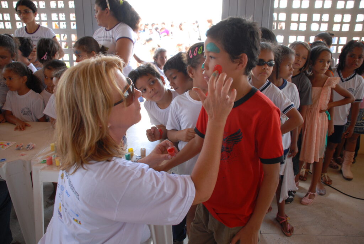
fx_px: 304
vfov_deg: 43.7
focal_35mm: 30
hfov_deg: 61.9
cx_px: 182
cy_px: 122
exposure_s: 1/80
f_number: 3.5
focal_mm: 20
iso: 320
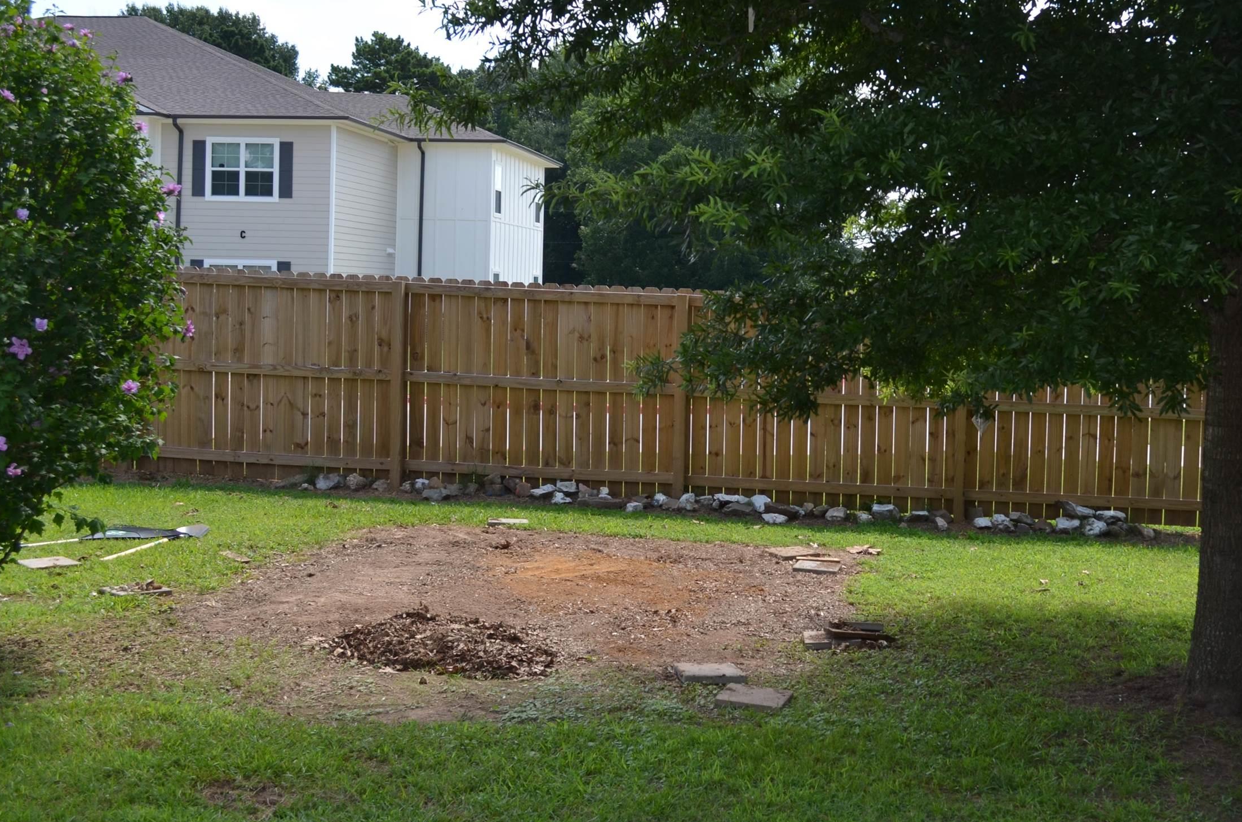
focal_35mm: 46
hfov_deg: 42.2
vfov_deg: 29.1
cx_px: 844
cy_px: 348
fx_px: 1583
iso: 100
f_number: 6.3
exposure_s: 1/200
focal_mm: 22
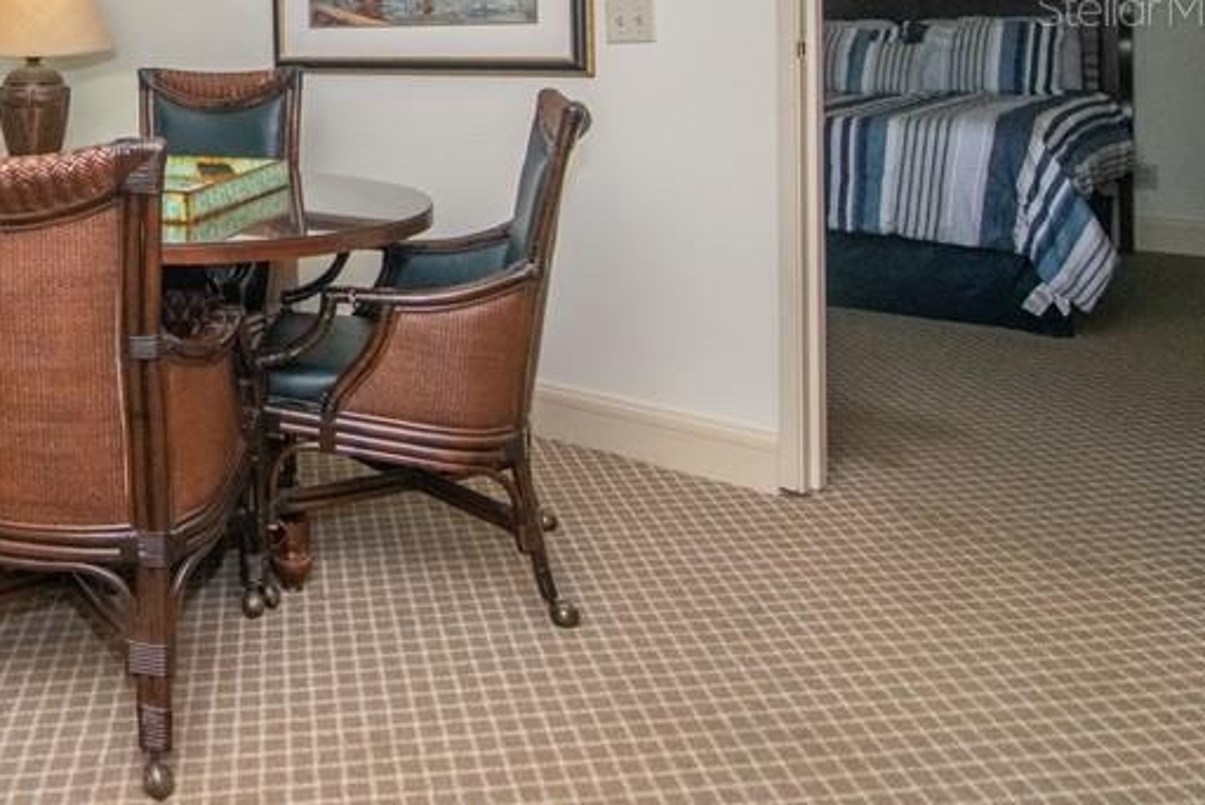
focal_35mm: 33
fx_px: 1105
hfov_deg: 49.0
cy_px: 8
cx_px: 54
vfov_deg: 36.2
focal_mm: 11
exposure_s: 1/125
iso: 1000
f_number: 7.1
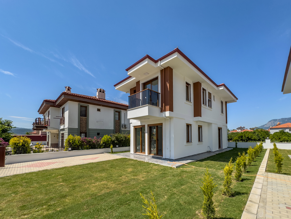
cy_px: 110
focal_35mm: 14
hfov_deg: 102.1
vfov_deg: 85.7
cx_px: 146
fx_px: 118
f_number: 2.2
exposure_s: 1/1900
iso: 50
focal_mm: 2.22
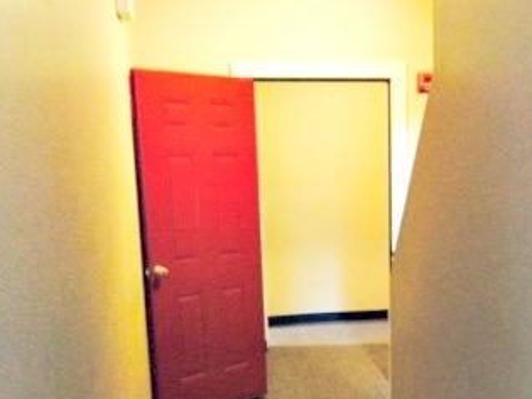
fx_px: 937
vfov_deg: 23.3
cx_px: 388
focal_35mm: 61
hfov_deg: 31.2
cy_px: 375
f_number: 2.2
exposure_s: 1/15
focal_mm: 4.12
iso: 400
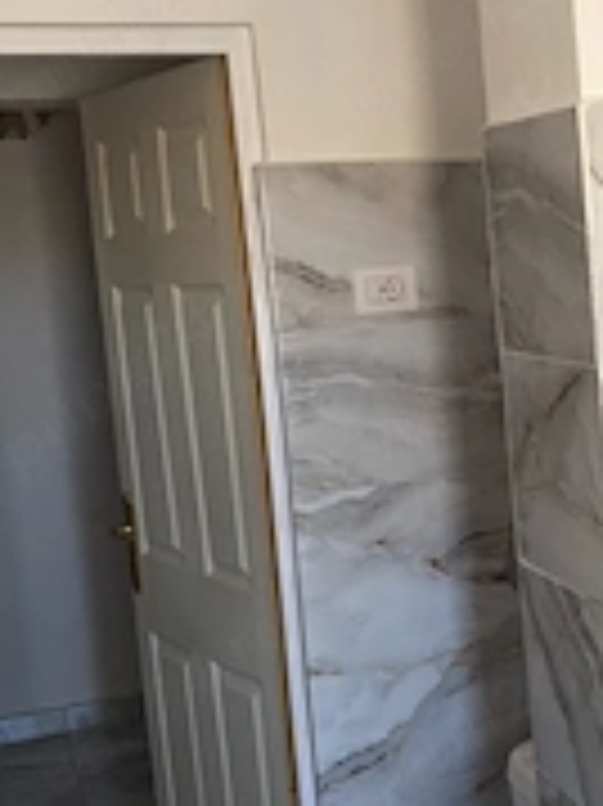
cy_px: 419
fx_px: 1349
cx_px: 585
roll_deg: +4.7
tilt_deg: -7.8
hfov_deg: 24.2
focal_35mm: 58
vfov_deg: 33.2
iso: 160
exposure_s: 1/60
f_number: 1.8
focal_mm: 4.25
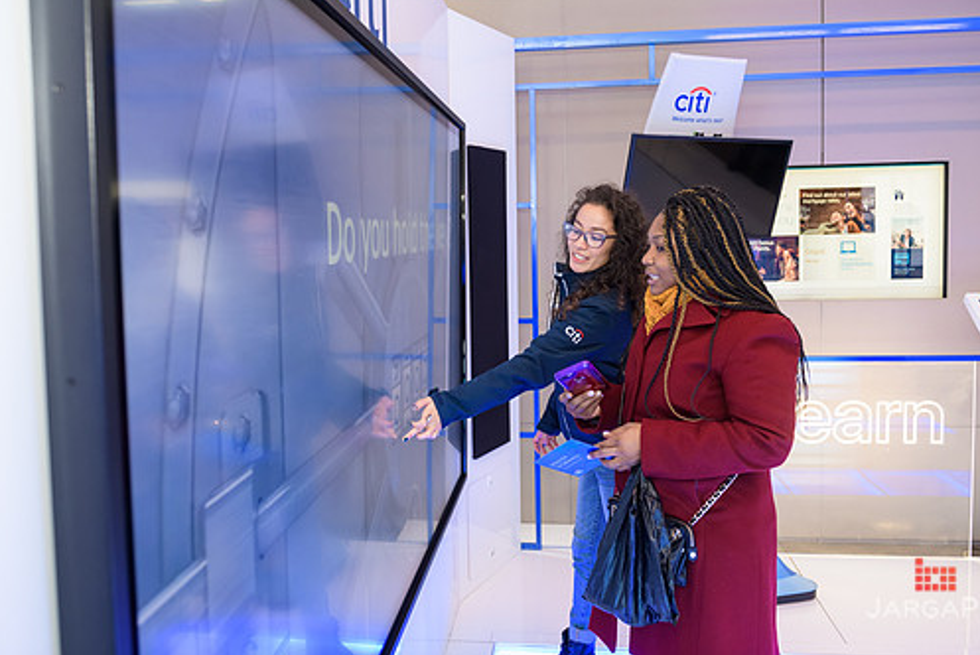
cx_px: 483
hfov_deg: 65.4
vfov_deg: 46.3
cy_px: 279
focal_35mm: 28
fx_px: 763
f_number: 3.2
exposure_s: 1/125
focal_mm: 24
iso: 1000
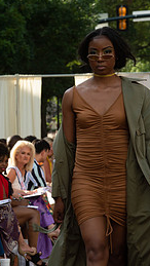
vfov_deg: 8.8
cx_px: 84
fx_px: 1730
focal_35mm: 245
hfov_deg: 5.0
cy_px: 194
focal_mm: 135
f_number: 10
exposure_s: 1/160
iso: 400
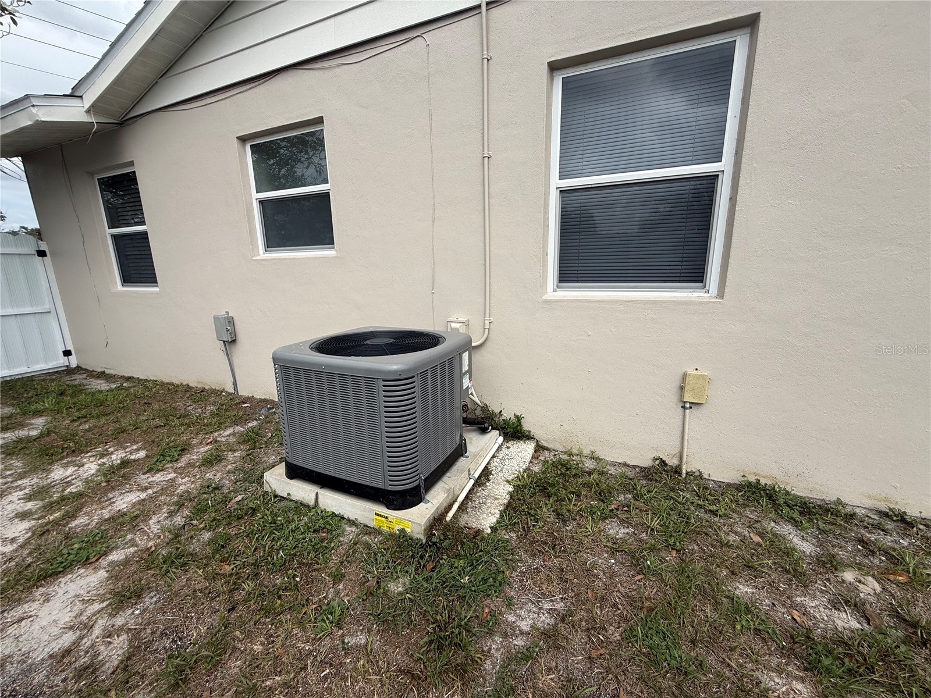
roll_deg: +1.8
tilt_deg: -12.6
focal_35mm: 14
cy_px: 349
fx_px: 377
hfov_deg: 102.1
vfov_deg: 85.7
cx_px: 466
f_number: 2.2
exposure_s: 1/2320
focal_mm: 2.22
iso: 50
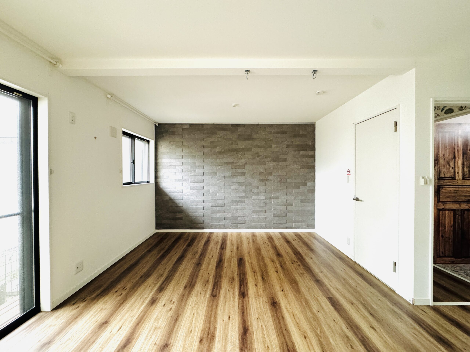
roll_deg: +0.4
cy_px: 176
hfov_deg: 102.1
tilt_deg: -0.3
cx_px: 235
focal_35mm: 14
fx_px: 190
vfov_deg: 85.7
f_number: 2.2
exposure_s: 1/60
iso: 640
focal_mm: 2.22
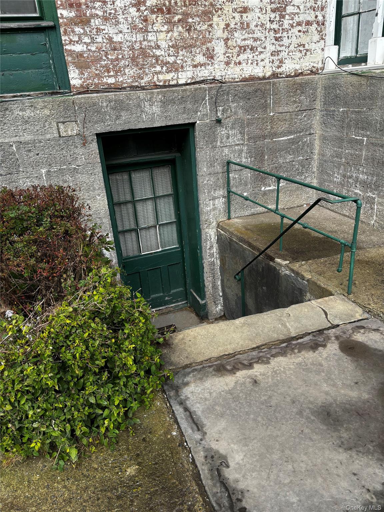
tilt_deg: -23.6
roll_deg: +4.0
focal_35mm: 26
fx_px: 385
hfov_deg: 53.1
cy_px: 256
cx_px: 192
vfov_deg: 67.3
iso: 50
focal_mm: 5.96
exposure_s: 1/1248
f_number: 1.6
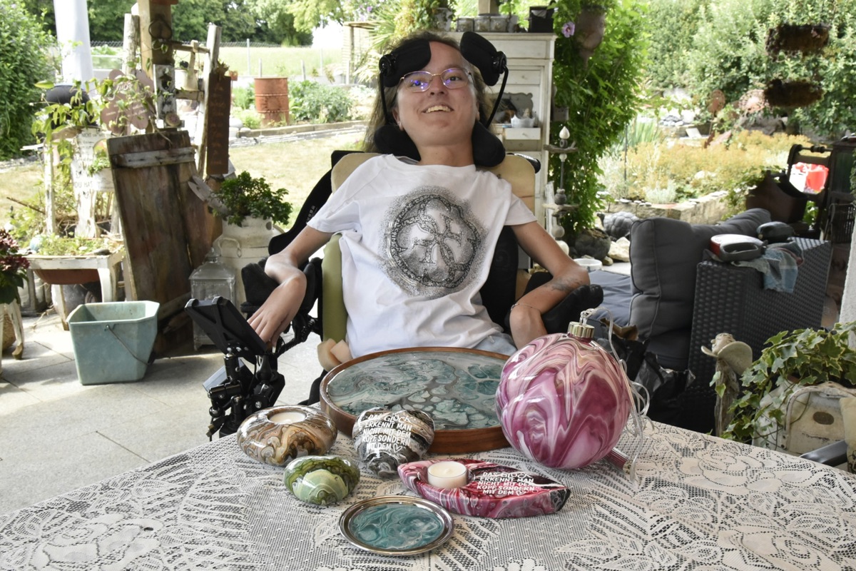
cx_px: 428
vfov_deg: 41.1
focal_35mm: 32
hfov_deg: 58.7
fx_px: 761
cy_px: 286
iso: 4000
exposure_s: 1/200
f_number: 14
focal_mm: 32
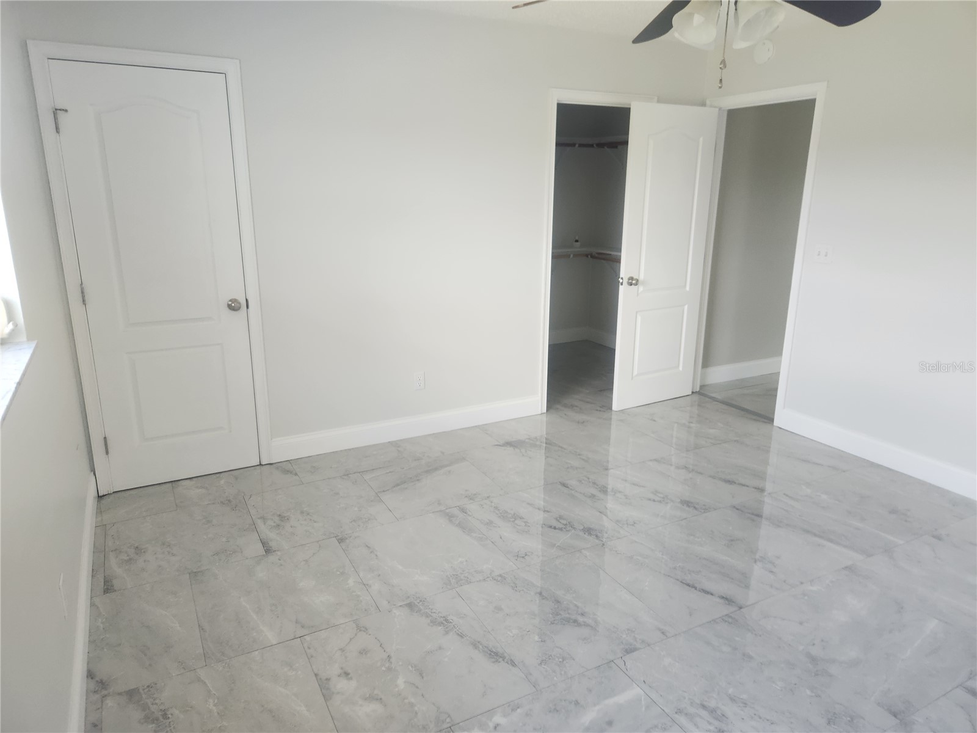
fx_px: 649
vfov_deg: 58.9
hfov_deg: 73.9
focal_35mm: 23
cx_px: 488
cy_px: 366
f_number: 1.8
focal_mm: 5.4
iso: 200
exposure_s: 1/120
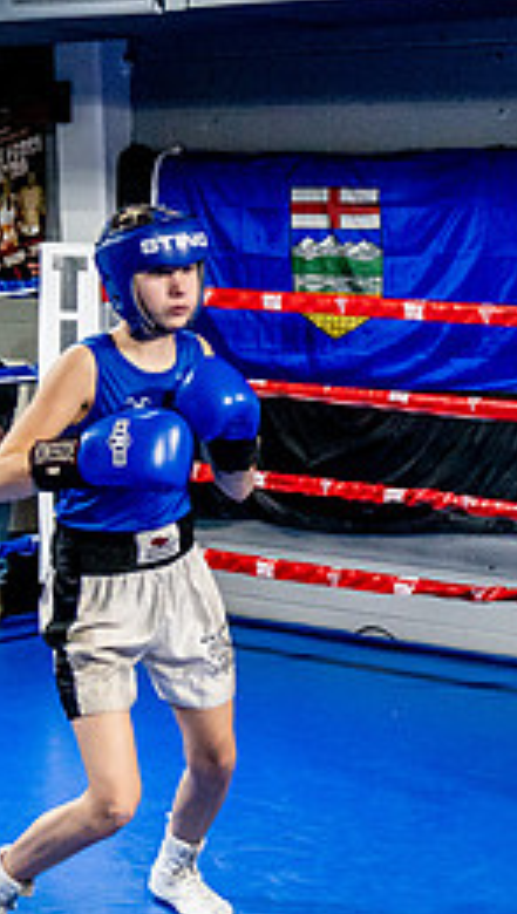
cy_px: 550
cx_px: 728
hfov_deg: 13.7
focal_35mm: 84
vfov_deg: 25.2
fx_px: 2039
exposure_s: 1/800
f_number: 2.8
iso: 5000
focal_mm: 24
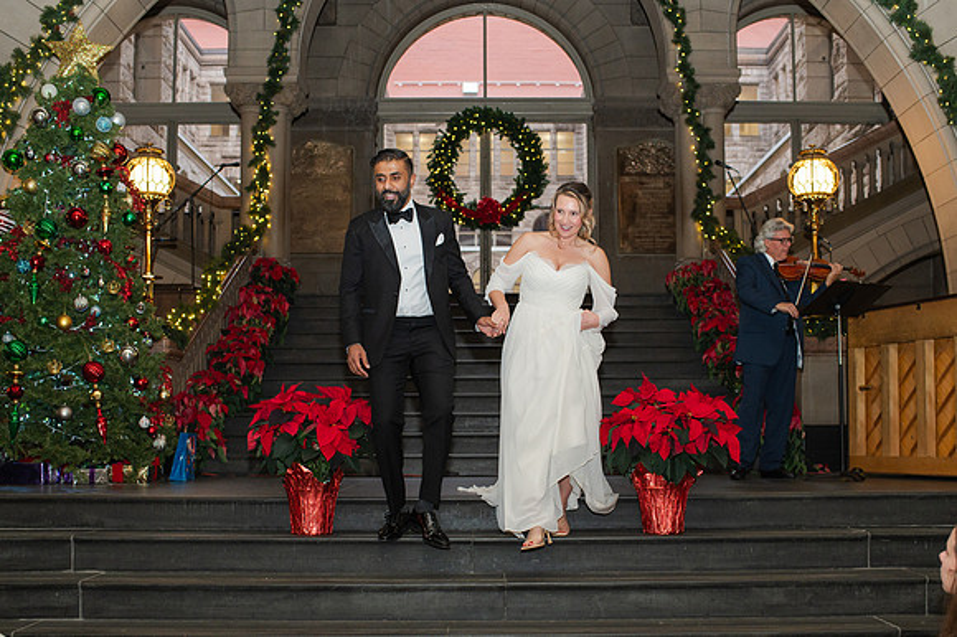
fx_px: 1120
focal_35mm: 42
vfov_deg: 31.7
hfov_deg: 46.3
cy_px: 370
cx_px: 499
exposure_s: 1/200
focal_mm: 35
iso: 1000
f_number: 3.5
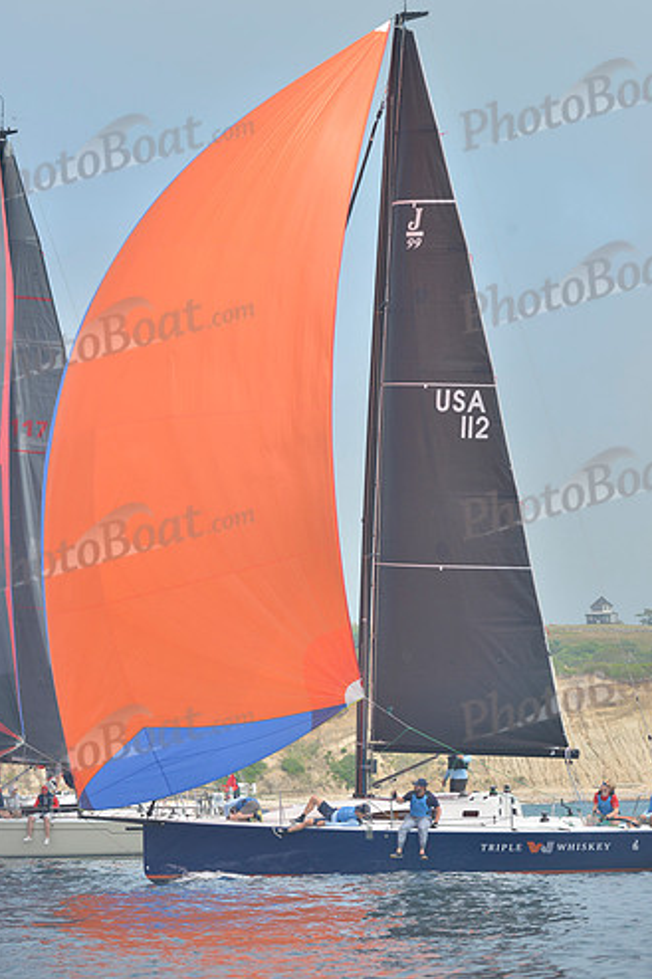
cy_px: 414
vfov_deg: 8.8
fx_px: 6388
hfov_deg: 5.8
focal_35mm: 235
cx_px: 358
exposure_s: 1/1000
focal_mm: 200
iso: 280
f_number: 6.3
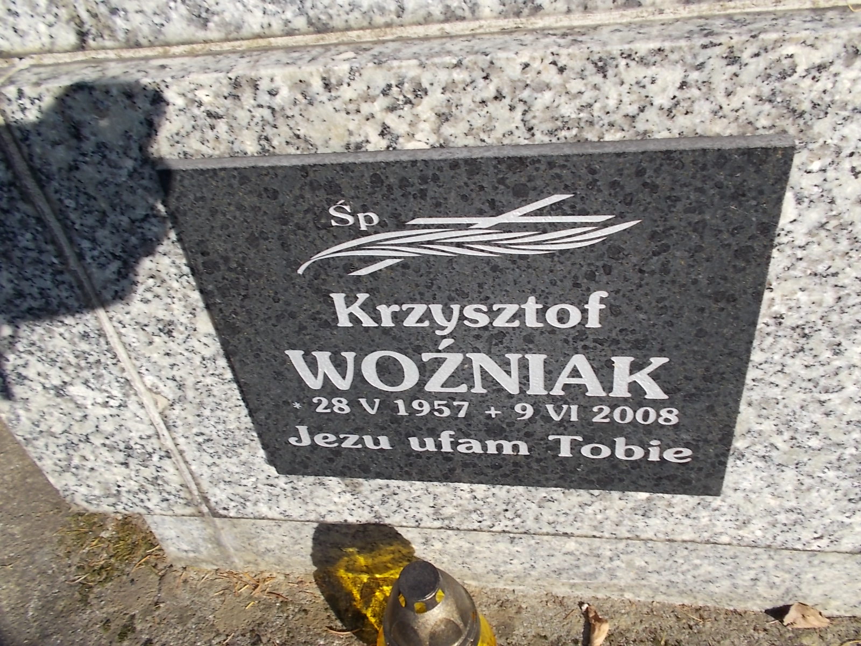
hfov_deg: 60.0
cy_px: 323
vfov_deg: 46.8
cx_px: 430
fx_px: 746
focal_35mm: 30
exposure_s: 1/80
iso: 80
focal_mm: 5.3
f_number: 8.6
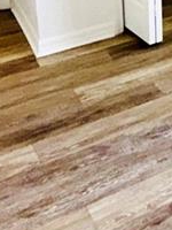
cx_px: 287
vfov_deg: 20.1
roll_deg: -1.0
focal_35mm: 84
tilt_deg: -13.1
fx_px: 557
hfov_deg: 15.6
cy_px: -113
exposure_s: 1/120
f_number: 2.2
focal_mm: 2.22
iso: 125
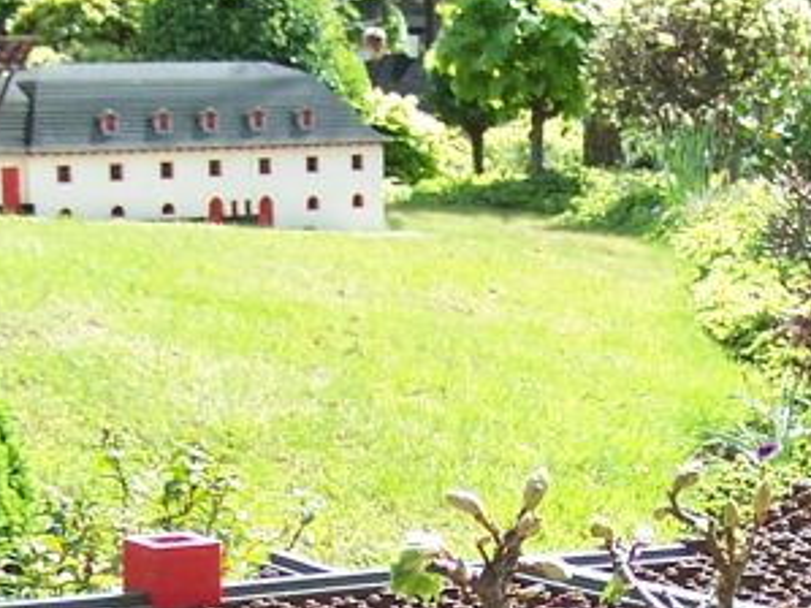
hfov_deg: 15.1
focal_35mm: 130
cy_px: 877
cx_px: 564
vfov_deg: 11.0
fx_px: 3044
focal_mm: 6.3
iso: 80
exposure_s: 1/350
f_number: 2.8
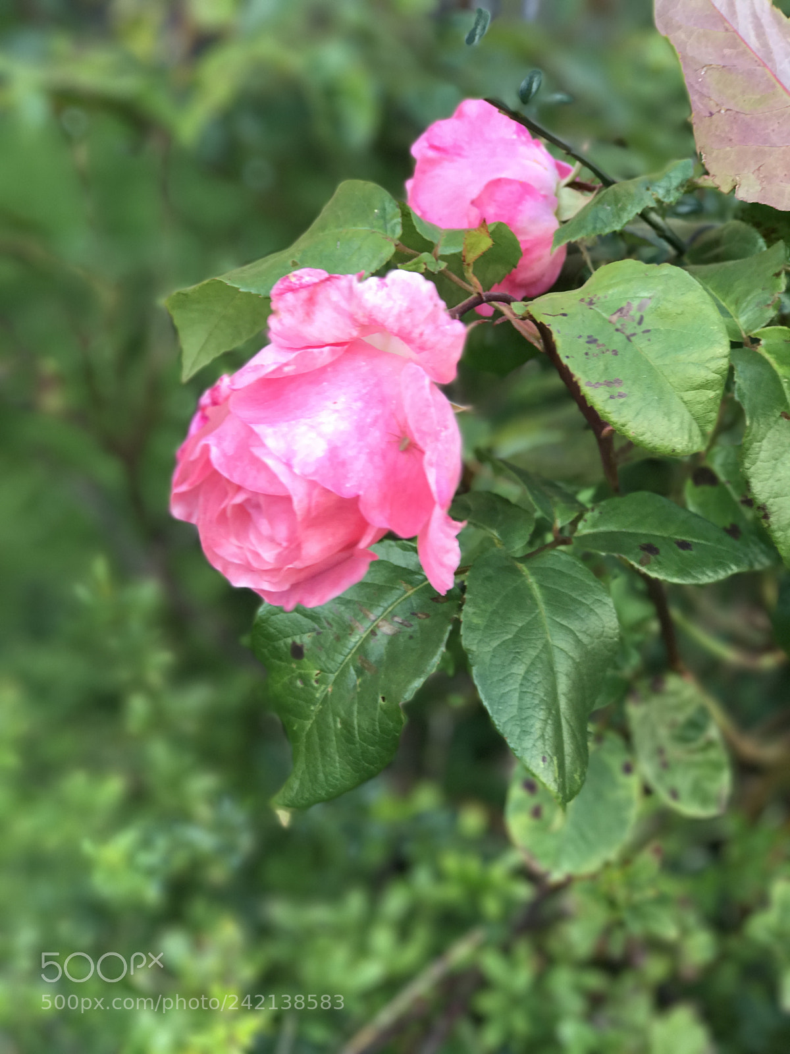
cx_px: 395
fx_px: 1734
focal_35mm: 57
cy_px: 527
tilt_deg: -27.0
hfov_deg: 25.7
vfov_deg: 33.8
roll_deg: -6.0
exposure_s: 1/100
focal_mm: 6.6
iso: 32
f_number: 2.8
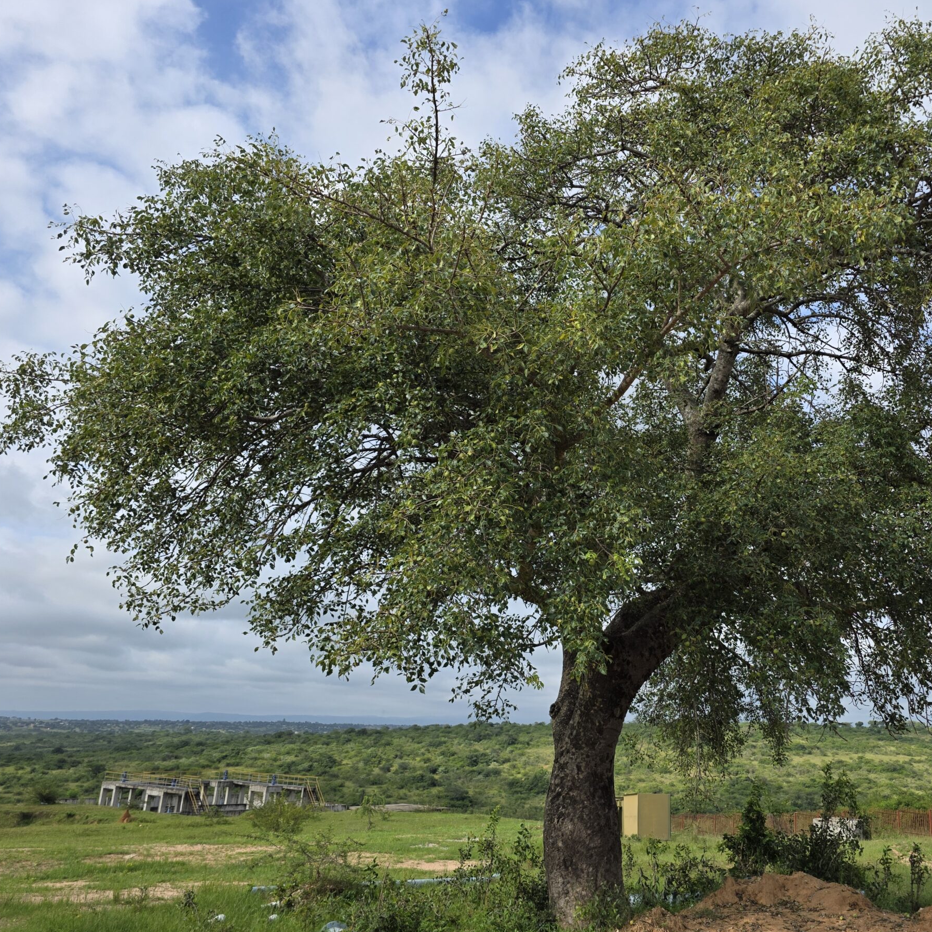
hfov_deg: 54.5
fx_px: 883
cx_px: 624
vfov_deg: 55.6
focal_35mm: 29
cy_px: 480
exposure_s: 1/5017
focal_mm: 6.3
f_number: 1.7
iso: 80
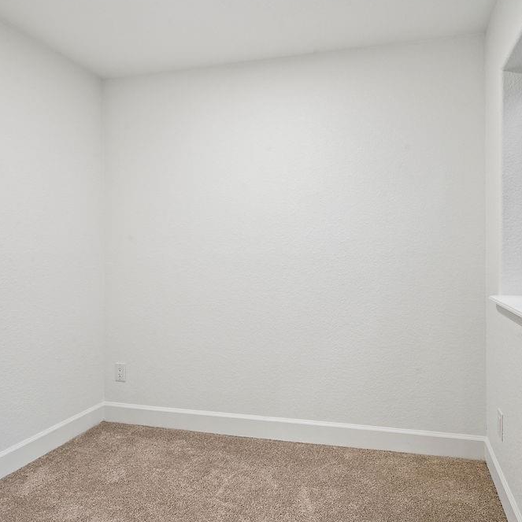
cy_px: 257
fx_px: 358
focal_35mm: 21
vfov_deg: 72.1
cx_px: 326
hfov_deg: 71.0
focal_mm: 16
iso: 400
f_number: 10
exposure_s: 1/15
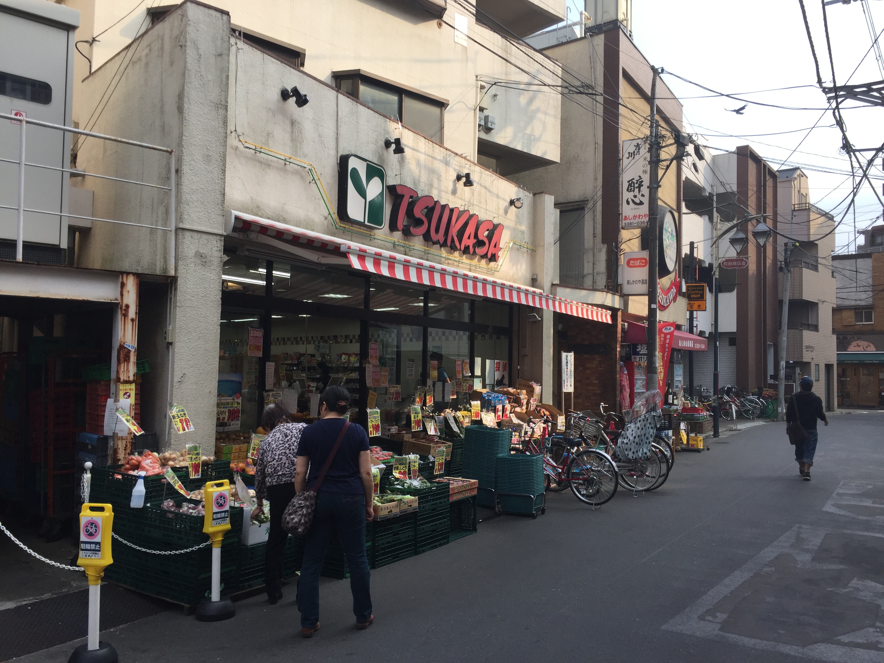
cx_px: 442
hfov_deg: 61.7
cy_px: 332
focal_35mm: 29
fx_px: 741
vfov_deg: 48.2
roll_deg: -0.5
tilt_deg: +3.0
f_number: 2.2
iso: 32
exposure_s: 1/860
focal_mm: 4.15
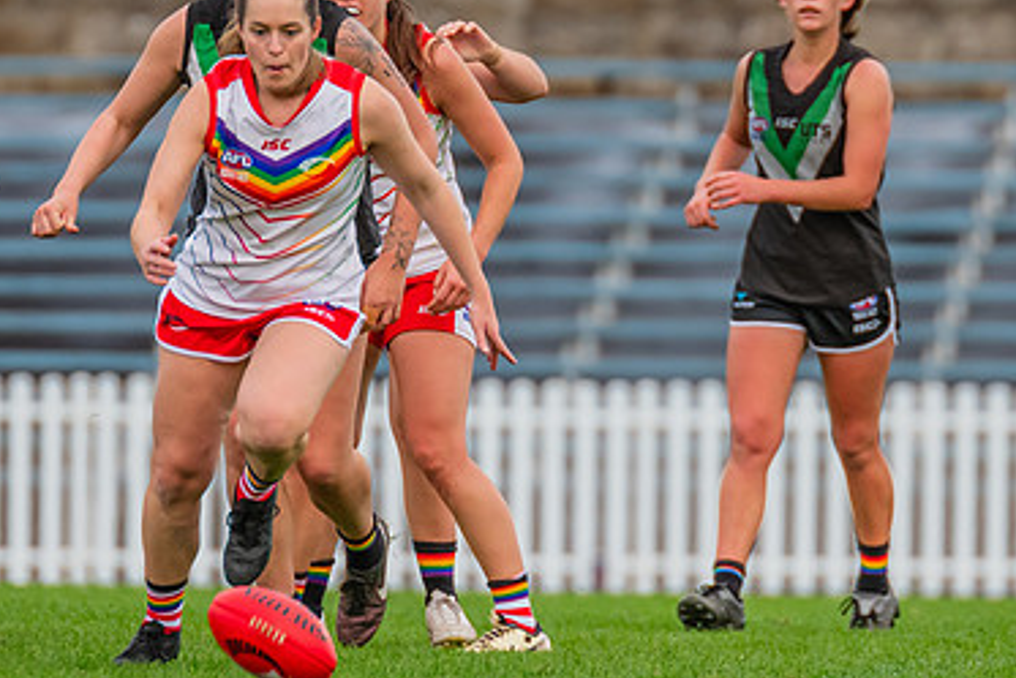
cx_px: 479
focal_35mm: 1089
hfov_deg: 1.9
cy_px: 80
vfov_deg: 1.3
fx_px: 30744
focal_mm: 420
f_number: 5
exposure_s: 1/1000
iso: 800
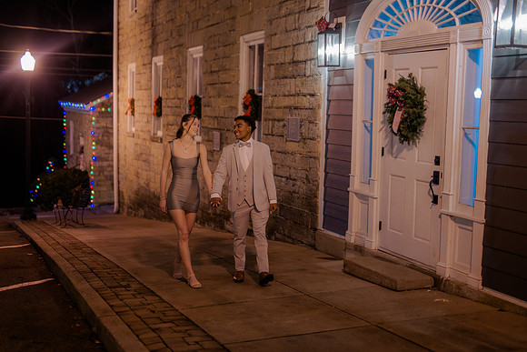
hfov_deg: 39.6
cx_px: 264
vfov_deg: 27.0
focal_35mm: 50
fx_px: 732
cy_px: 176
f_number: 1.4
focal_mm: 50
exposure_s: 1/200
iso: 2500
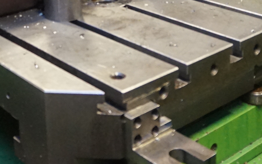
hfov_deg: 27.5
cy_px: -83
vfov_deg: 16.1
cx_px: 66
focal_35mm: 74
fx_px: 528
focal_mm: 16
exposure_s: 1/125
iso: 3200
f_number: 3.5
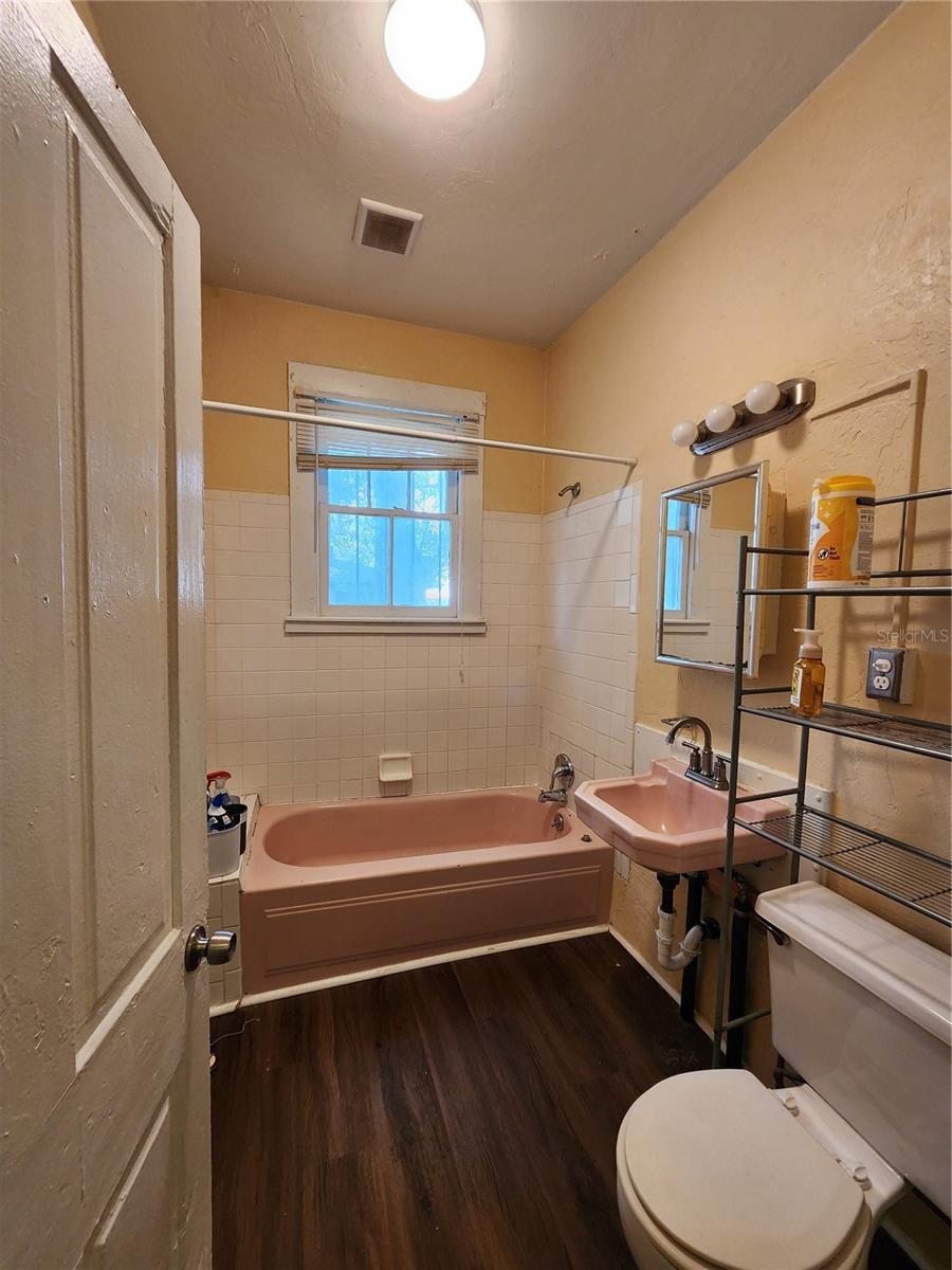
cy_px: 635
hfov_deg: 89.9
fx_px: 477
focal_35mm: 13
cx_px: 476
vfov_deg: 106.2
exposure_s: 1/60
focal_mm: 2.2
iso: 200
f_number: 2.2
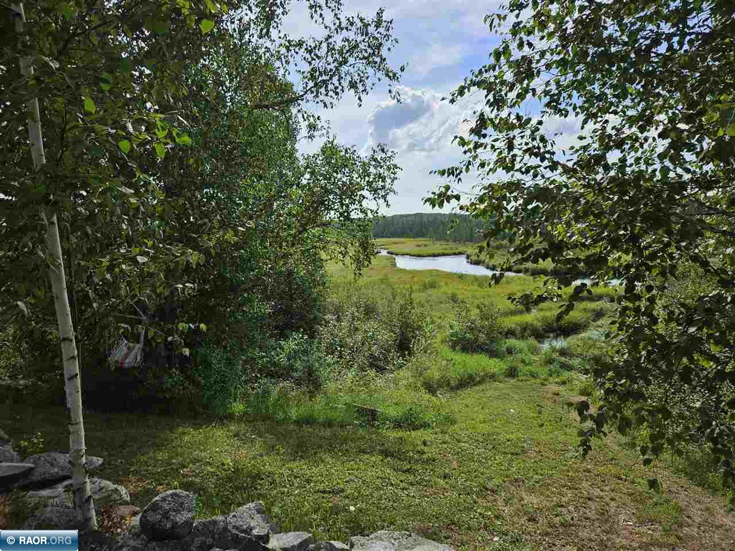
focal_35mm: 23
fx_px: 488
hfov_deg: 73.9
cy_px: 276
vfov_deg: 58.9
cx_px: 368
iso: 25
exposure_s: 1/2346
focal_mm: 5.4
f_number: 1.8
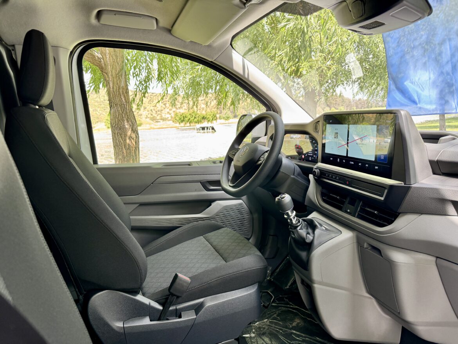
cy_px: 172
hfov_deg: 71.6
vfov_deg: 56.8
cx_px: 229
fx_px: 318
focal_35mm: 24
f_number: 1.78
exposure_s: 1/121
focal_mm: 6.76
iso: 160
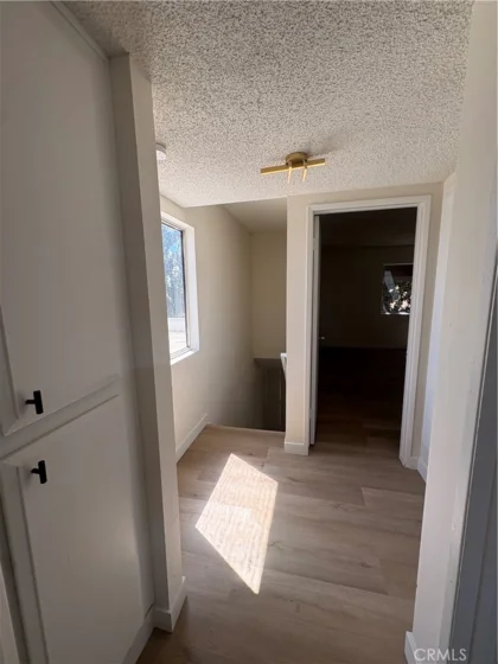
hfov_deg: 85.7
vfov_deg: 102.1
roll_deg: +1.9
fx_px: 269
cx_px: 249
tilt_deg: -5.2
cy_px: 332
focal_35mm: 14
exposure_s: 1/561
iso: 64
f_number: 2.2
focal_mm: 2.22
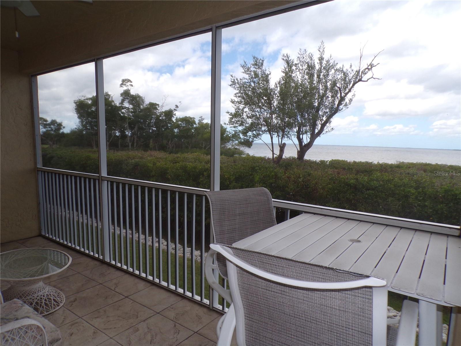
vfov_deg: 56.8
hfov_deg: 71.6
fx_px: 320
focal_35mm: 24
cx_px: 230
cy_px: 173
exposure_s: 1/100
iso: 80
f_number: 5.8
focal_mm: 4.3
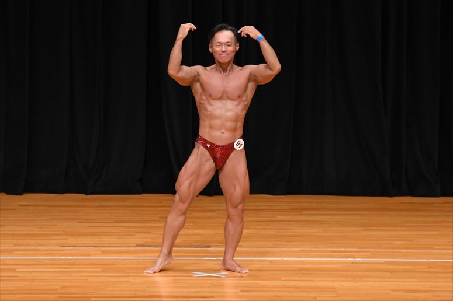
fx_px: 3396
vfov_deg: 5.1
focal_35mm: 270
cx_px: 226
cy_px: 150
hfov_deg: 7.6
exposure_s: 1/400
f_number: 5.6
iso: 3200
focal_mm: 180
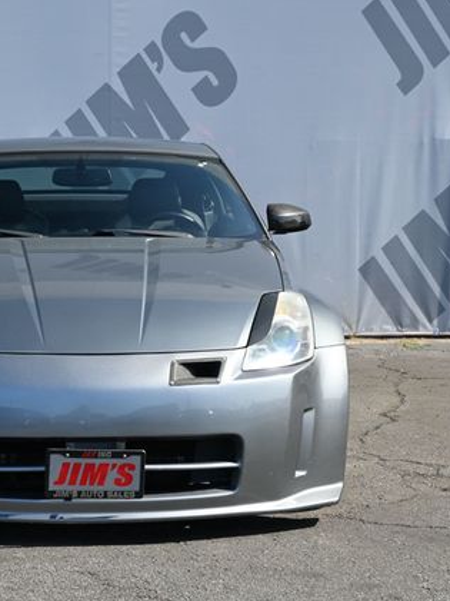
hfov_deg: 17.1
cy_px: 300
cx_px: 90
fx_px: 1486
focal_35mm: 86
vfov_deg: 22.8
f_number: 5.6
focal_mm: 39
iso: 125
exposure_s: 1/250
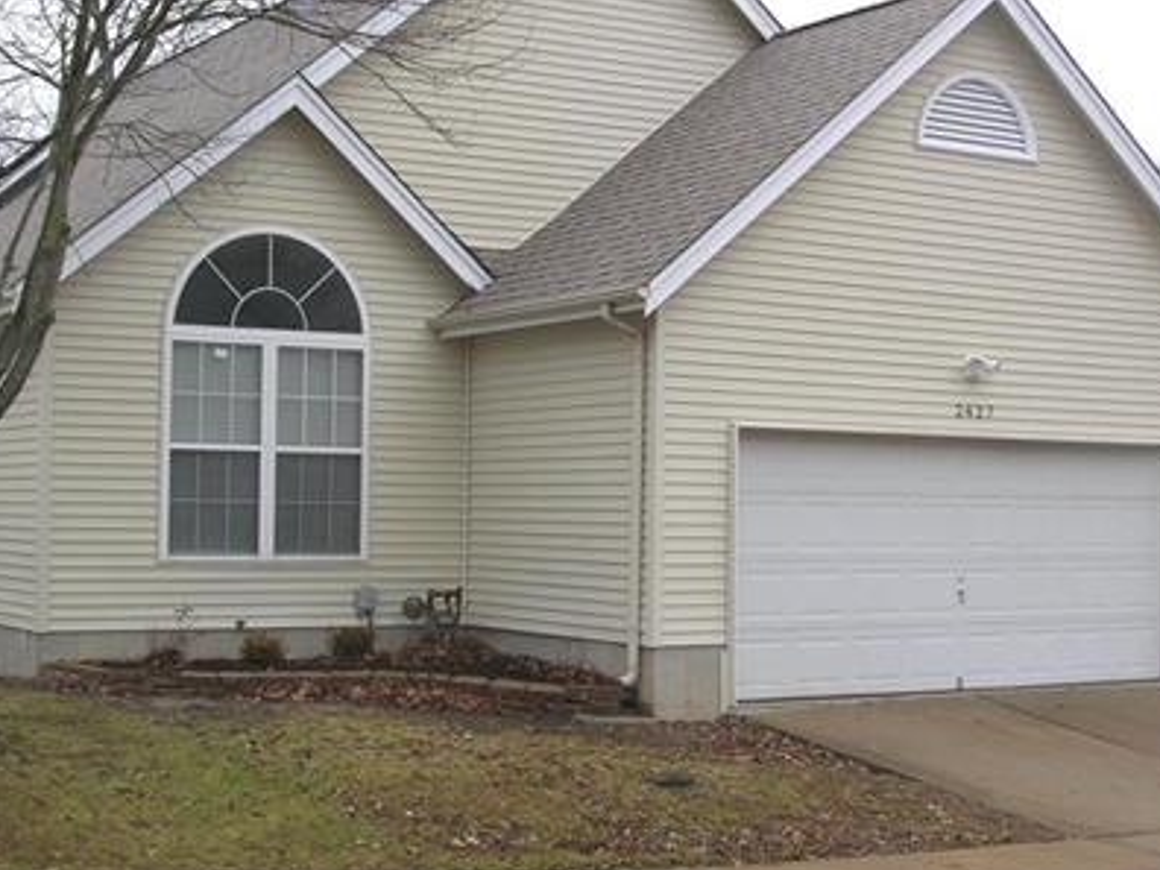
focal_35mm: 63
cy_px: 419
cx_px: 548
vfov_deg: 23.3
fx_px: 2111
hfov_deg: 30.7
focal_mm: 10
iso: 50
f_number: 3.6
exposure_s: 1/80.6
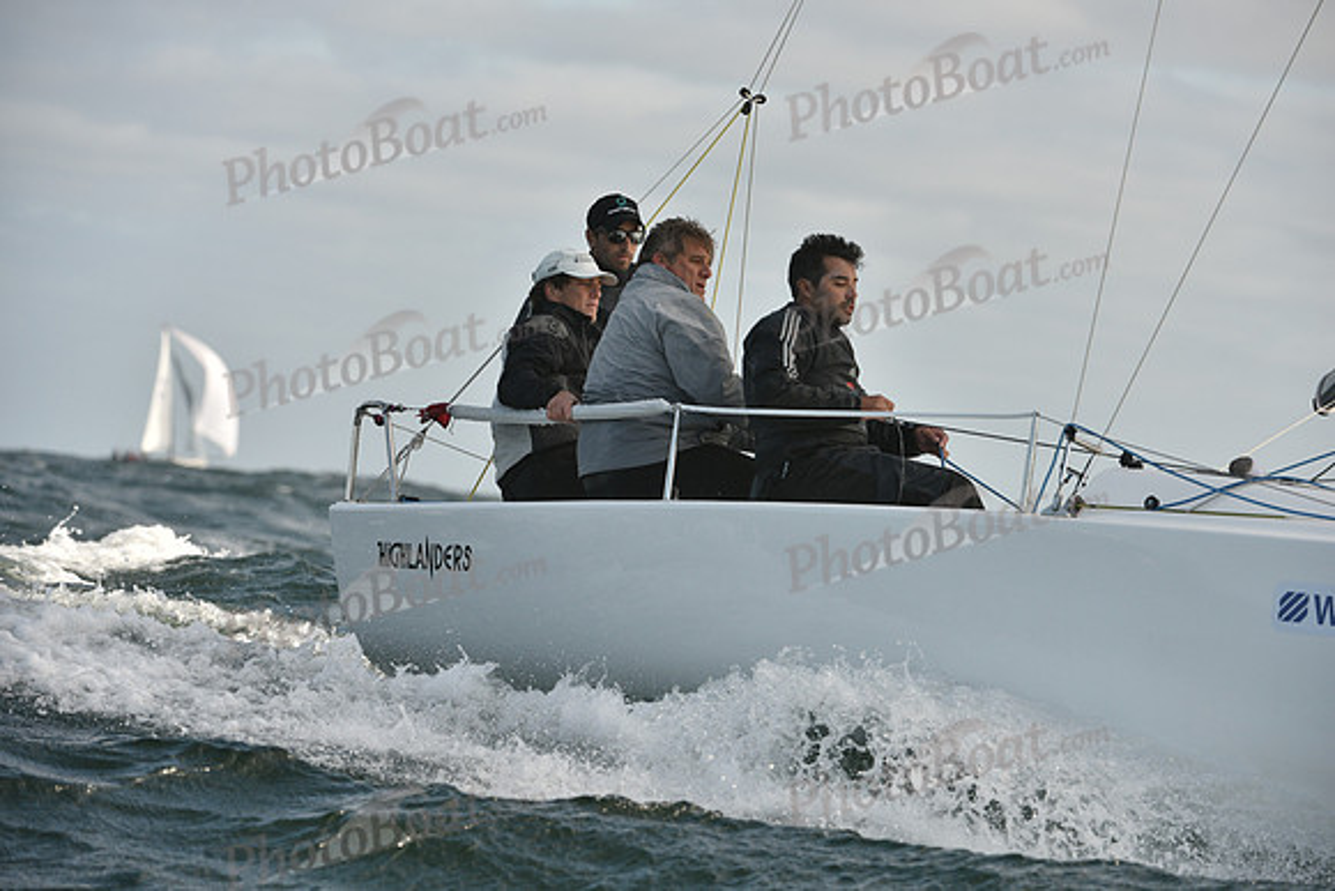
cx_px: 668
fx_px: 8902
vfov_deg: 5.7
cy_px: 446
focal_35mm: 240
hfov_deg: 8.6
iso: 320
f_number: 7.1
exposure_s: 1/1000
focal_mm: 240
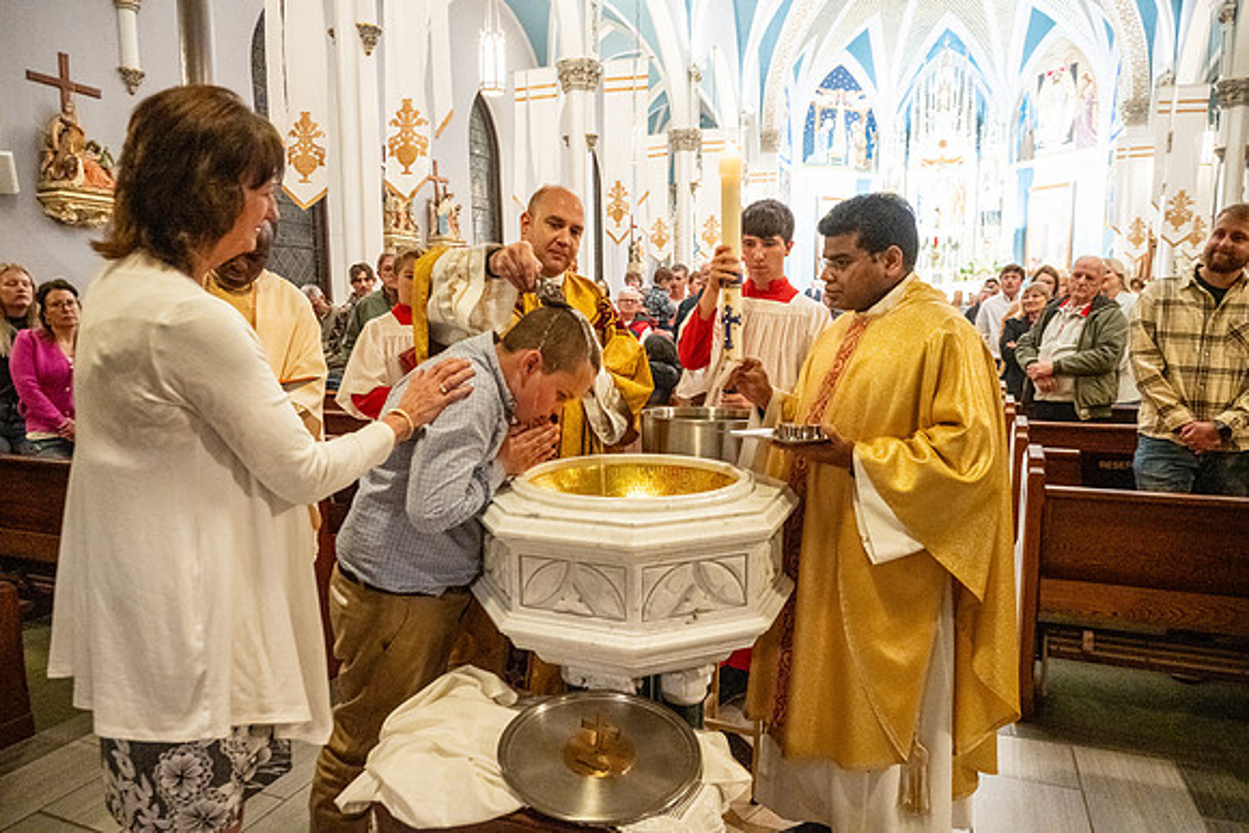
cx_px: 624
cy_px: 416
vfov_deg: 53.2
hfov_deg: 73.7
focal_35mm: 24
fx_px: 833
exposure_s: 1/60
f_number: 4.5
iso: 5000
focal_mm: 24
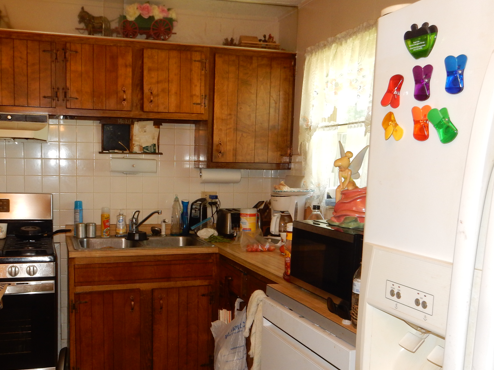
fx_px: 485
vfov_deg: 41.6
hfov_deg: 53.1
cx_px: 174
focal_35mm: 34
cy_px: 220
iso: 200
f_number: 3.7
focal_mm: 4.5
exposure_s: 1/30
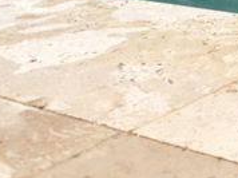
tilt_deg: -8.5
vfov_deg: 11.9
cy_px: -96
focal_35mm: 118
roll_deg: +2.6
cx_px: 294
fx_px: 810
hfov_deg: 16.0
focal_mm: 4.28
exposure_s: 1/2632
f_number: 2.4
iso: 50
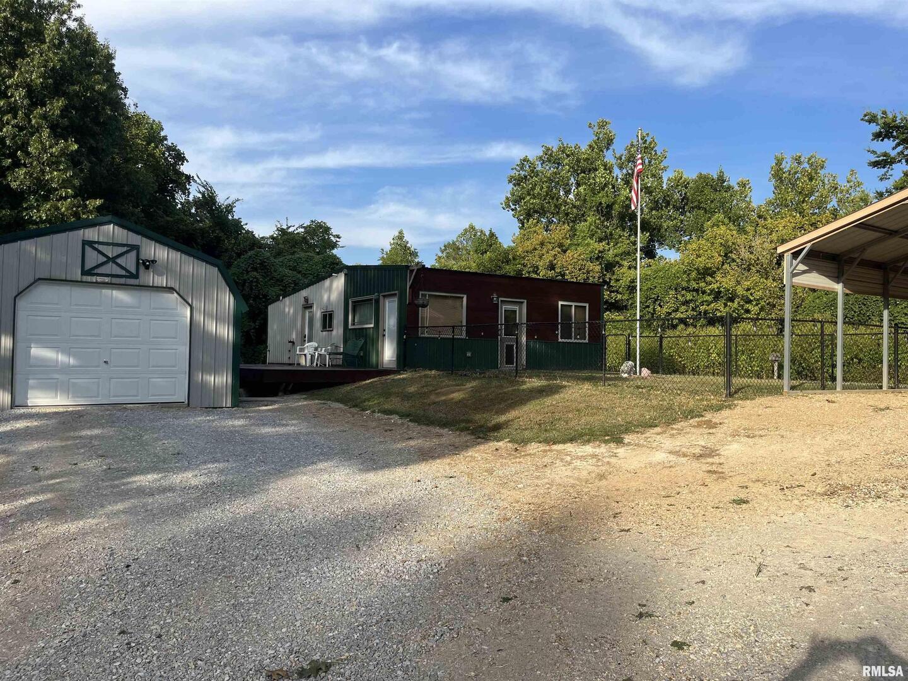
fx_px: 682
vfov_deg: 53.1
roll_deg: -1.1
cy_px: 340
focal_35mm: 26
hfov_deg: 67.3
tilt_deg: +3.6
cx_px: 454
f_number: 1.6
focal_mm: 5.1
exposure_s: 1/2062
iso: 50
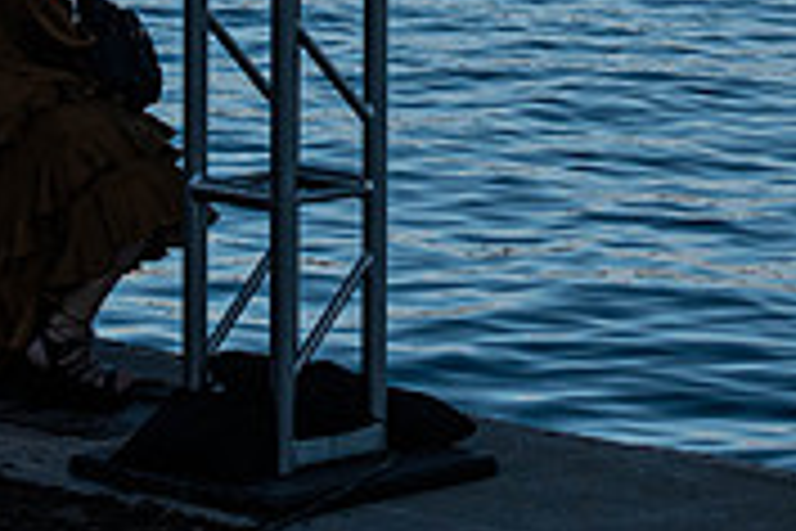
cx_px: 540
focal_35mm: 229
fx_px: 5063
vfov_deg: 5.9
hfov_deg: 9.0
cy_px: -205
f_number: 4
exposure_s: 1/500
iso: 400
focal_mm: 25.7
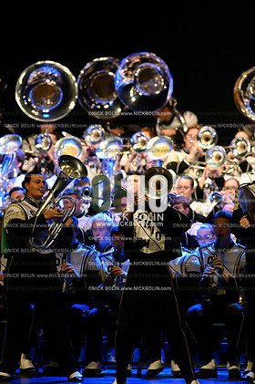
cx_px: 129
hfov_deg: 4.3
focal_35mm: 321
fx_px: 3416
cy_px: 201
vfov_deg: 6.4
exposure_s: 1/500
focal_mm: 300
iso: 5000
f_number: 4
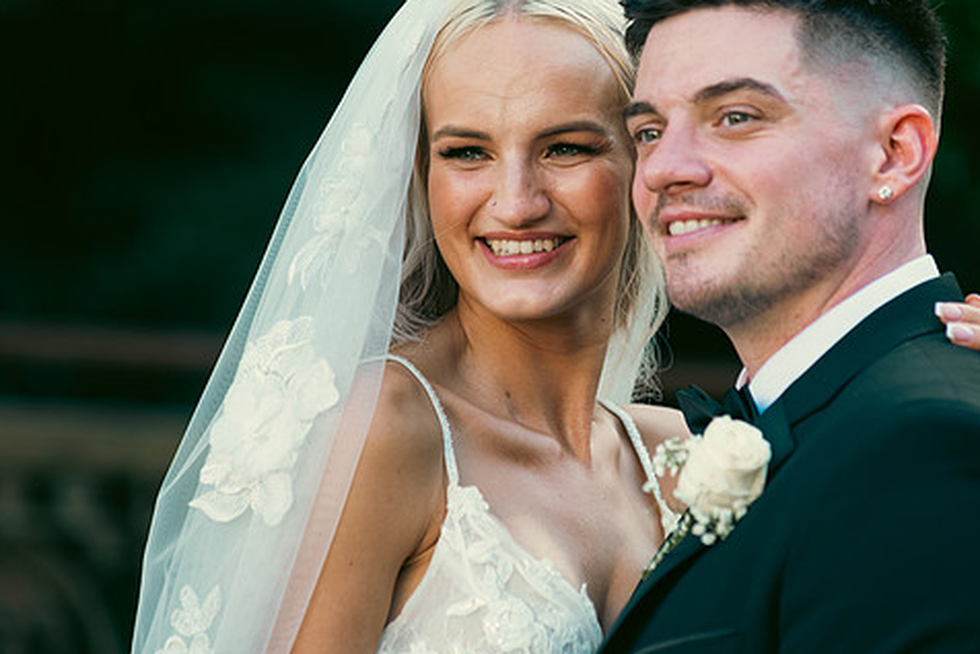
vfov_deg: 6.6
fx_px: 5638
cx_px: 533
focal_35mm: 207
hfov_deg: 9.9
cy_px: 272
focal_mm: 170
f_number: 3.5
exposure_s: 1/200
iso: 200
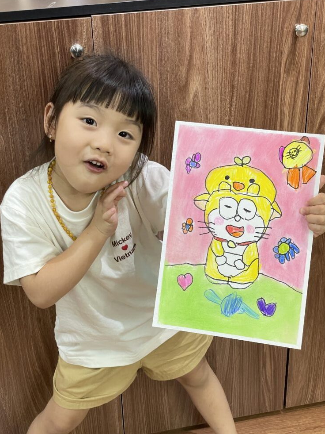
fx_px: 663
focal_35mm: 53
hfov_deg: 27.5
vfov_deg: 36.2
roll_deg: +1.6
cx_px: 163
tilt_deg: -29.2
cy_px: 216
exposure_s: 1/100
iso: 125
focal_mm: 6
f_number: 2
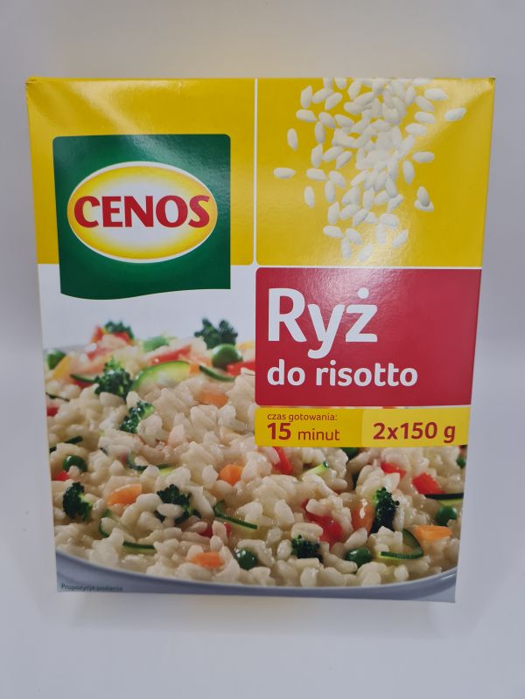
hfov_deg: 53.1
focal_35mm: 26
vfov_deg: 67.3
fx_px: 526
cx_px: 262
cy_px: 350
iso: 125
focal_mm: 5.4
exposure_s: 1/100
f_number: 1.8
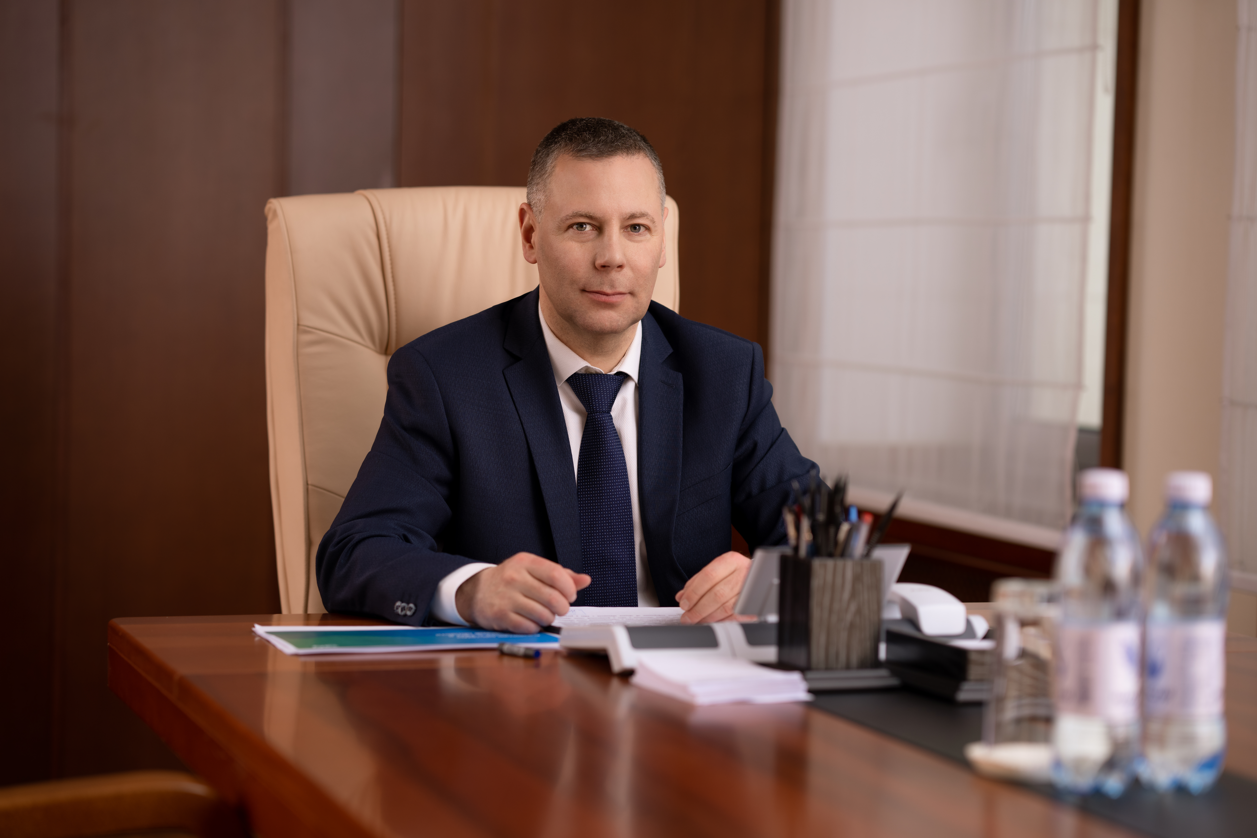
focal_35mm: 85
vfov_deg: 16.1
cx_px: 628
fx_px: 2968
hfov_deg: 23.9
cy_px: 419
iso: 100
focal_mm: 85
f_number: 2.5
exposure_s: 1/200
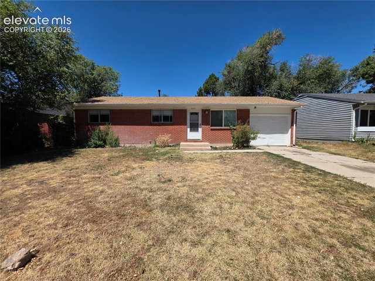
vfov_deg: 89.9
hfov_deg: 106.2
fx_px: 141
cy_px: 140
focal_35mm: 13
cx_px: 188
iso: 40
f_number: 1.9
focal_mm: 2.2
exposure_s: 1/2497
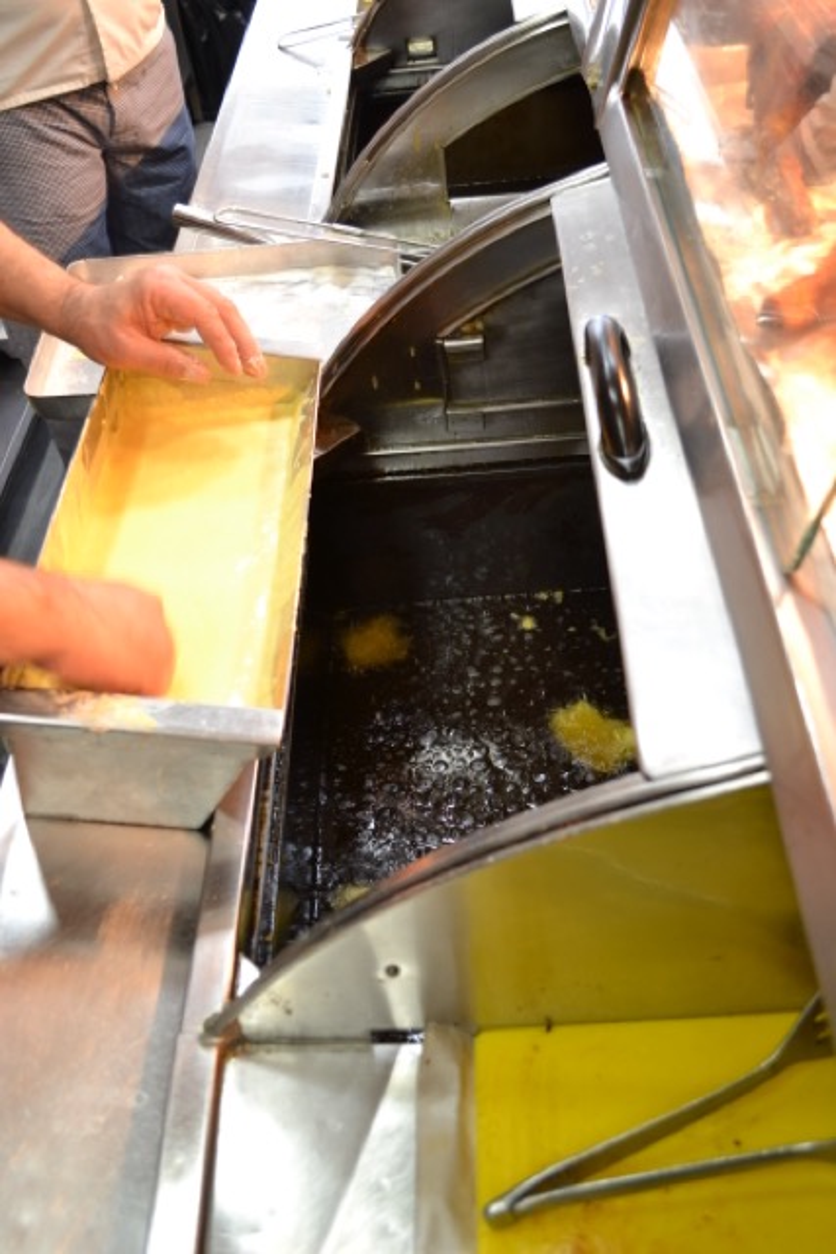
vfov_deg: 57.2
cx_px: 418
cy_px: 627
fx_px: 1149
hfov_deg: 40.0
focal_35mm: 33
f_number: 4
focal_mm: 22
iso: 400
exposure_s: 1/25
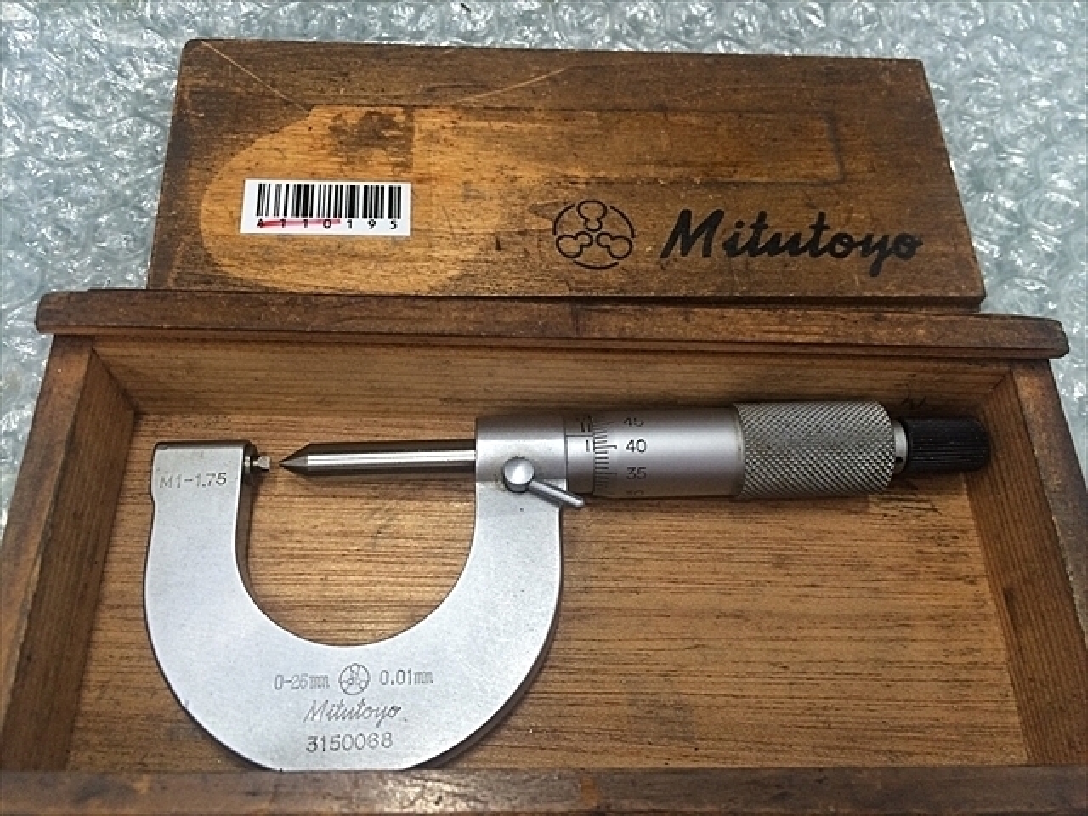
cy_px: 408
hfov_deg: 61.7
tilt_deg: -65.0
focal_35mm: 29
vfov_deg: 48.2
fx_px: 911
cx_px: 544
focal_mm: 4.15
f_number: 2.2
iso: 100
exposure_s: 1/30
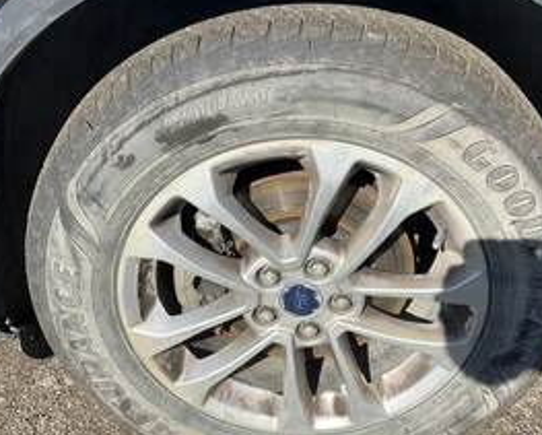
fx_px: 691
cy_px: 252
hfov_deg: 42.8
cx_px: 284
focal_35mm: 43
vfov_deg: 34.9
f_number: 1.8
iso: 25
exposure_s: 1/1451
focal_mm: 3
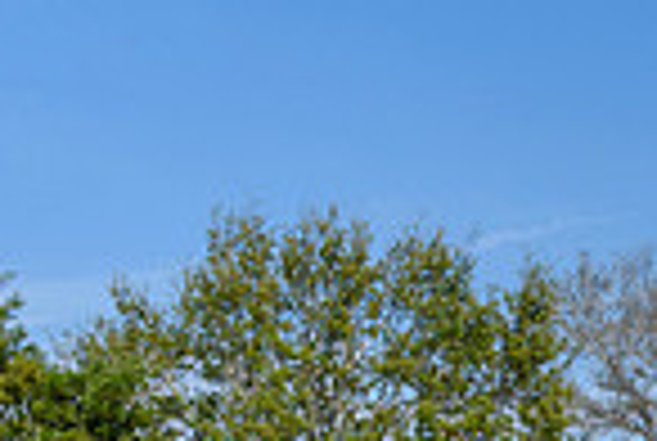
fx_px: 1957
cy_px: 655
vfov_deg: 12.3
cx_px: 1044
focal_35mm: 107
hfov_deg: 16.9
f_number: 10
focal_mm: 18
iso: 200
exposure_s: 1/500
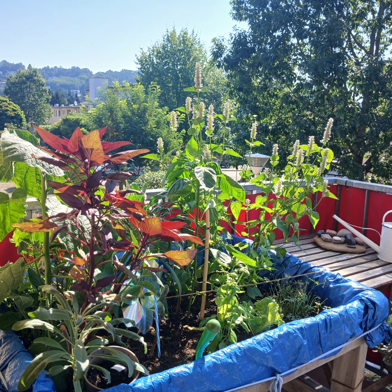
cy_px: 195
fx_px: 397
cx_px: 207
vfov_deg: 52.5
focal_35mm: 31
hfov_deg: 52.5
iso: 20
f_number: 1.8
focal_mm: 3.98
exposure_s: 1/209
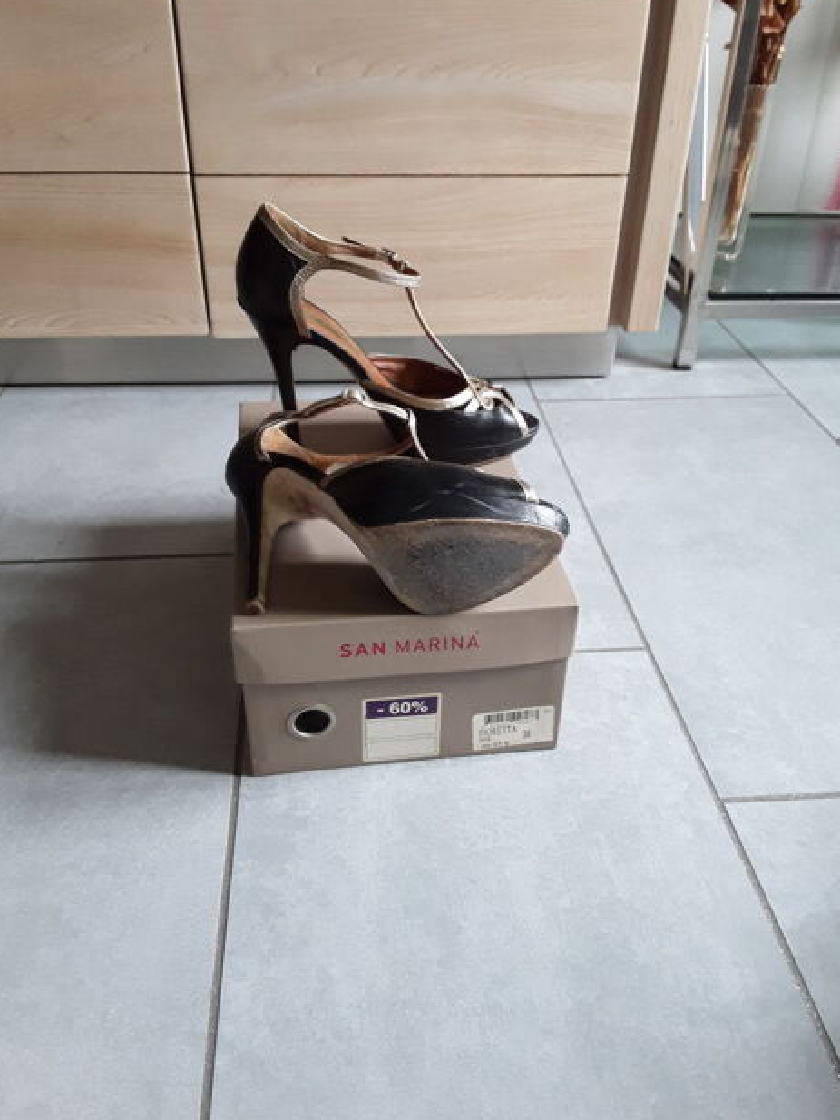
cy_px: 570
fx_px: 906
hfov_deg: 49.8
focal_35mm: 28
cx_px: 423
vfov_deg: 63.4
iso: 64
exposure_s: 1/33
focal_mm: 2.91
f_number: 1.9
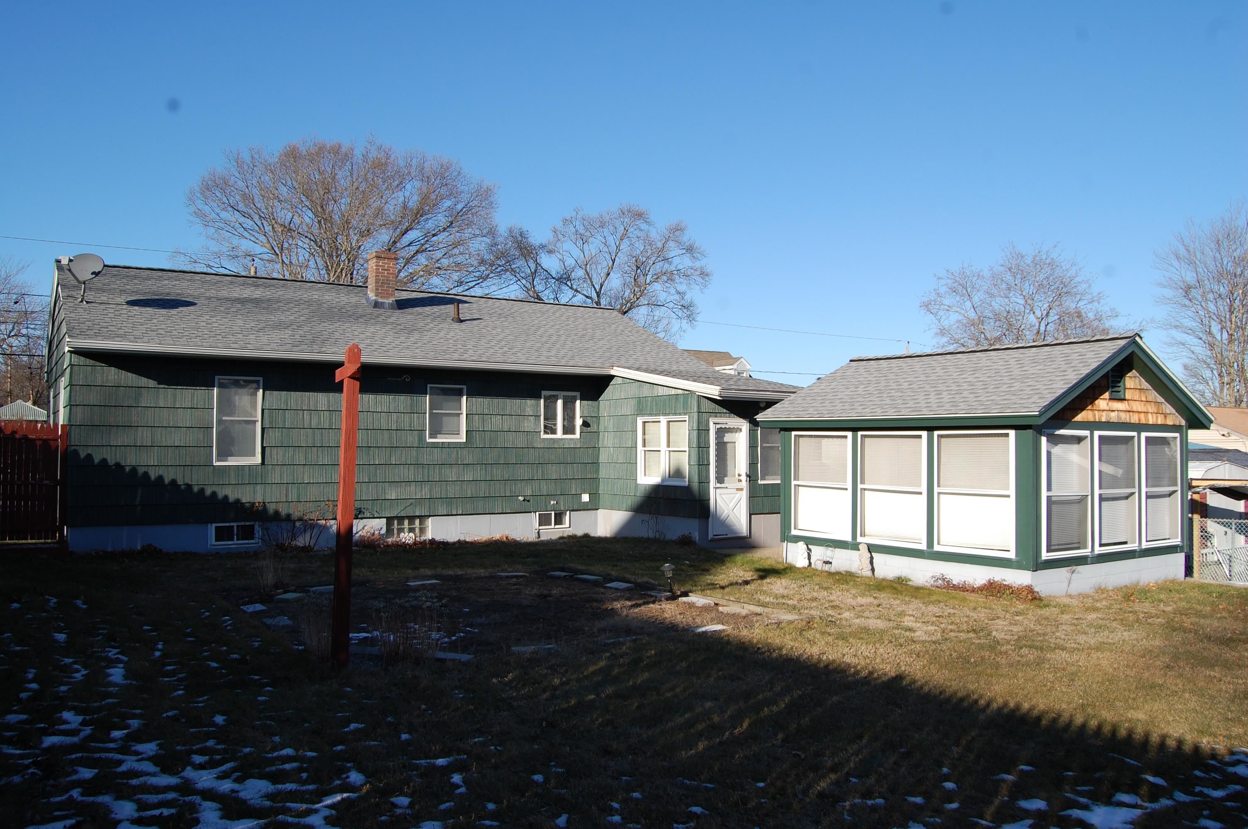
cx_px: 624
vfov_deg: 47.8
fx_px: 935
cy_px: 414
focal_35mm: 27
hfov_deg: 67.4
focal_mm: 18
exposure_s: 1/320
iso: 200
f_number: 9
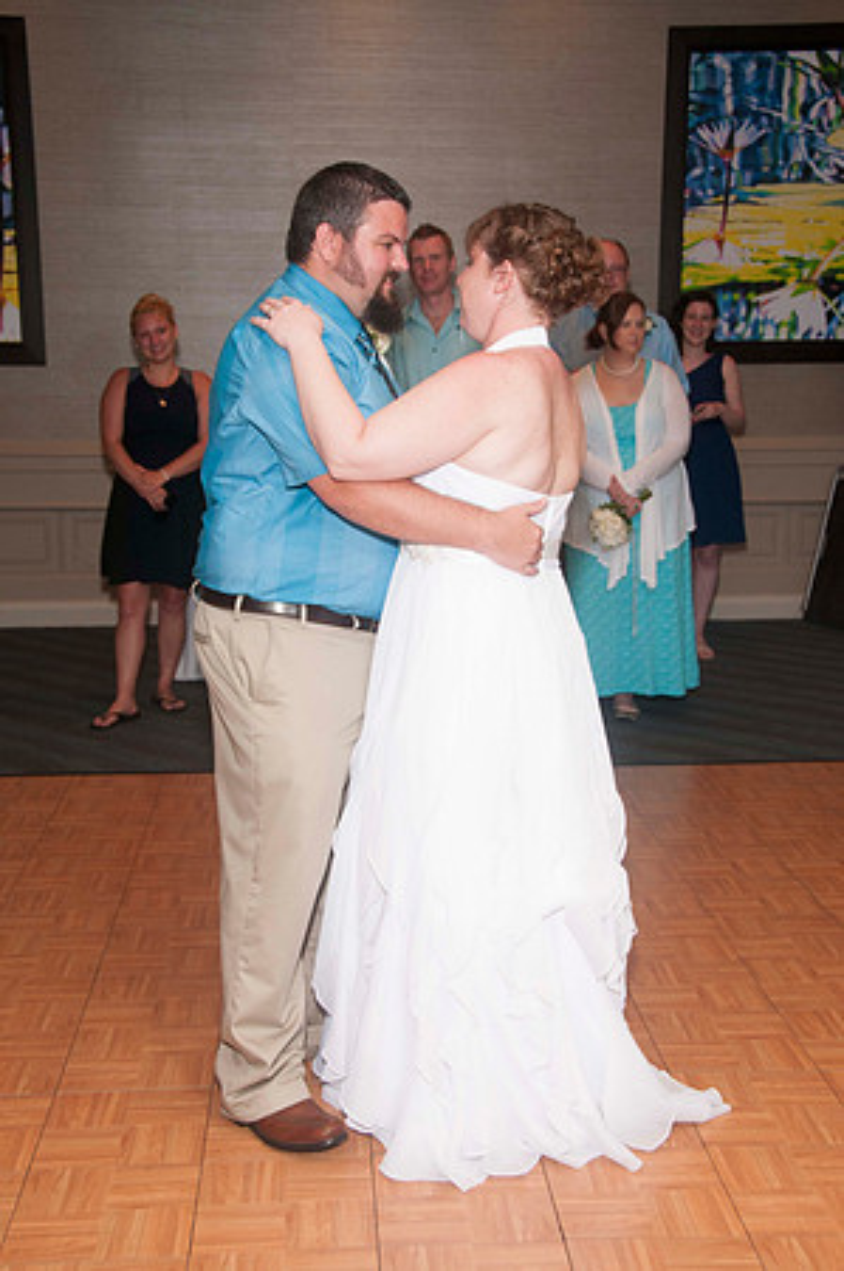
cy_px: 636
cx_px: 422
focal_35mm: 48
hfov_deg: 28.0
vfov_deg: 41.2
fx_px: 1692
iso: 400
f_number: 5.6
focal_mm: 32
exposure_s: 1/60
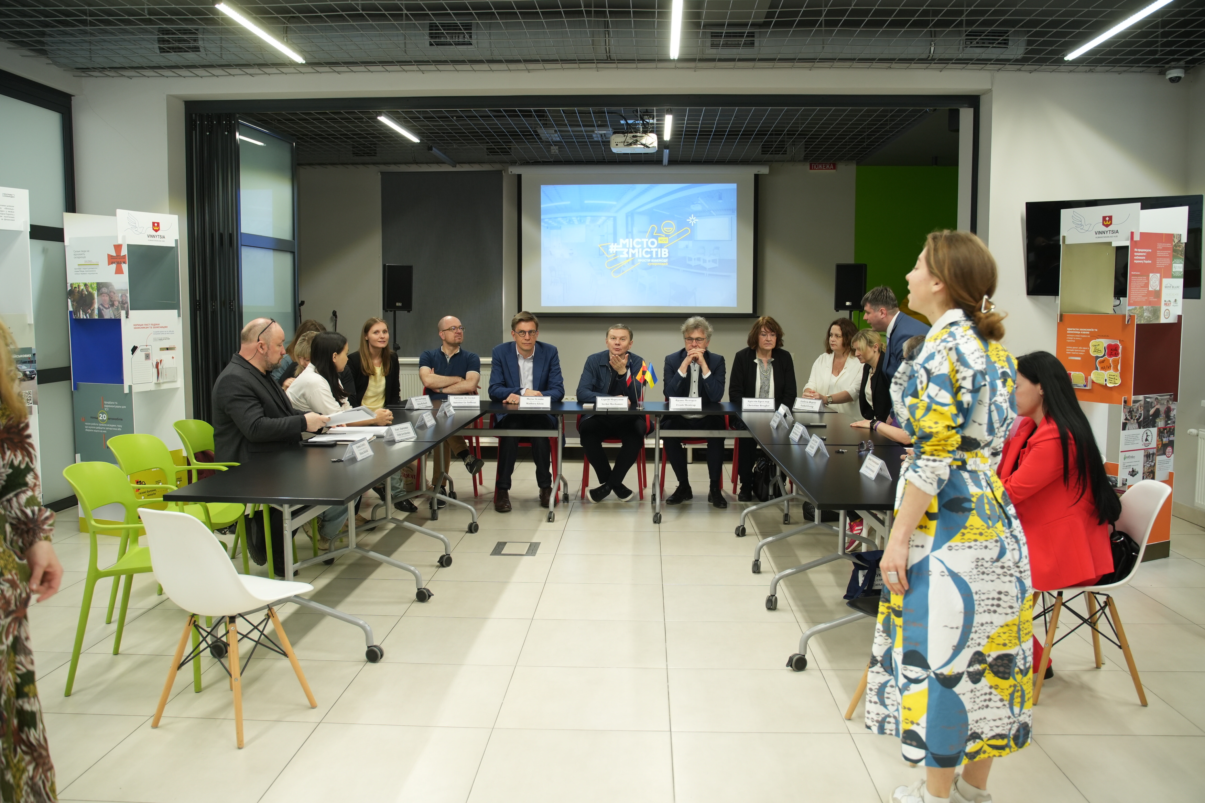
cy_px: 402
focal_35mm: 30
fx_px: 1004
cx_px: 602
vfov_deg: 43.6
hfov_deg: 61.9
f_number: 3.5
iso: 800
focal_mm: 30
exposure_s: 1/90
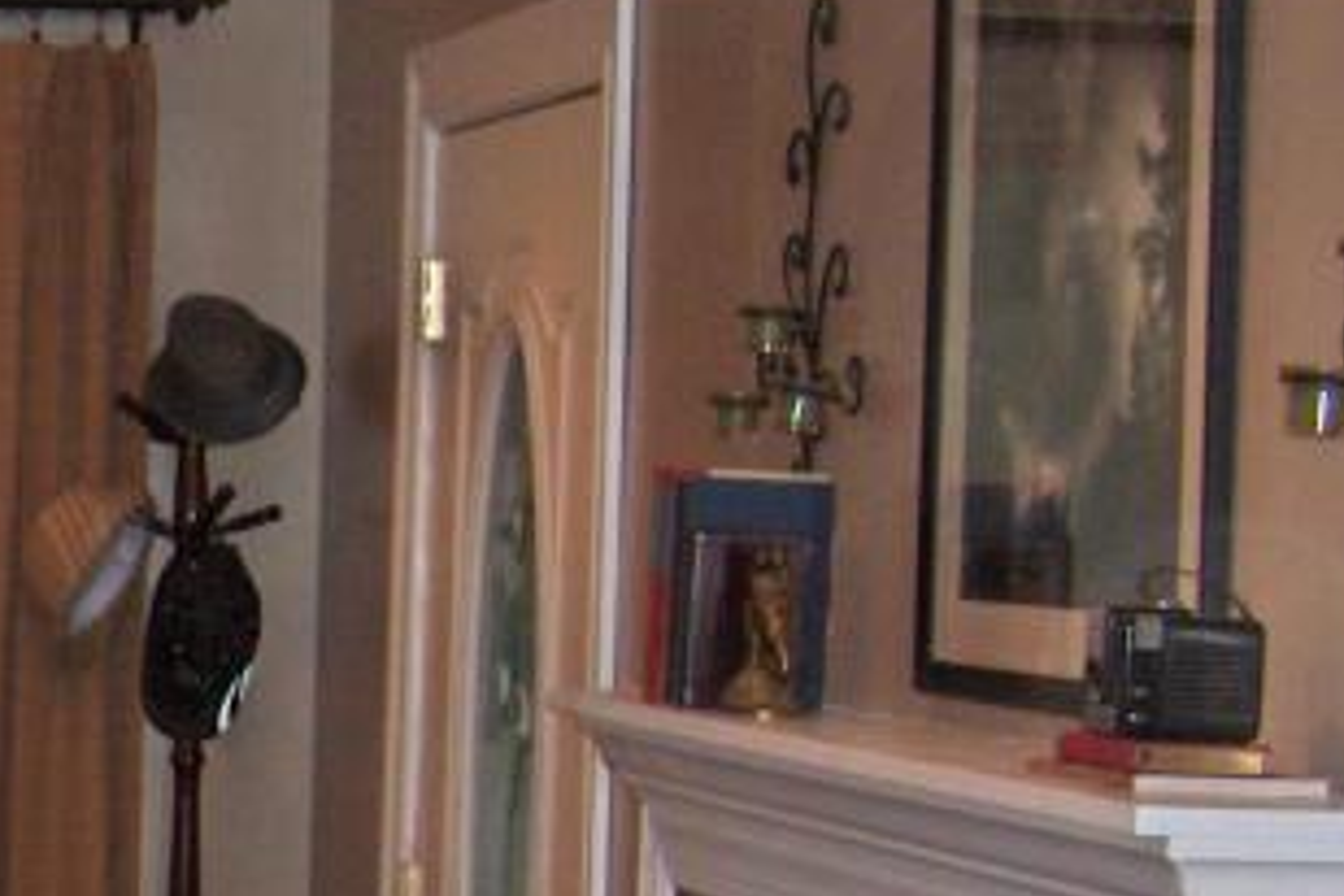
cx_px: -755
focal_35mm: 134
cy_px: 911
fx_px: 5002
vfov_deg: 10.1
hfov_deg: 14.2
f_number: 2.8
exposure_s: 1/60
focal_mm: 8
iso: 100
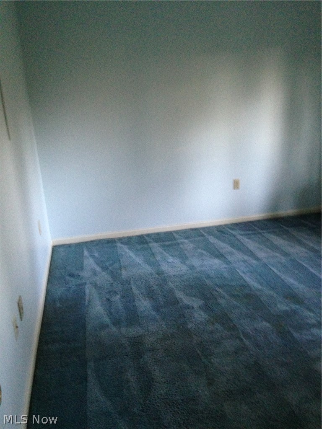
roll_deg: +1.0
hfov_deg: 42.9
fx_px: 409
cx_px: 161
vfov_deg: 55.4
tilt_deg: -19.1
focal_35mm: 33
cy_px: 214
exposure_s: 1/17
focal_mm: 4.12
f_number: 2.4
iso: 400
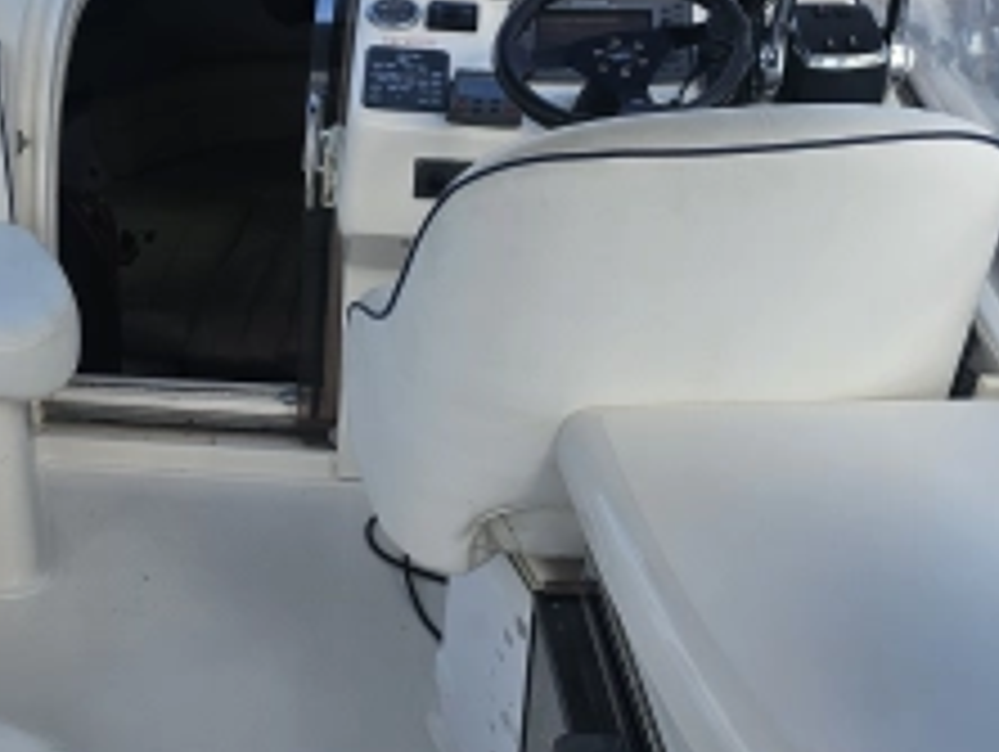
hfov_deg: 32.0
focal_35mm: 57
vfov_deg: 25.5
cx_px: 86
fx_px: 1647
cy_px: 525
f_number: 1.7
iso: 10
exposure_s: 1/417
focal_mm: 6.3
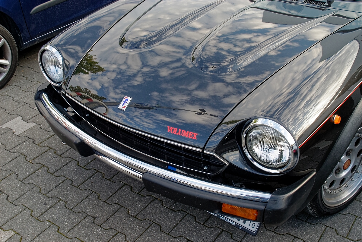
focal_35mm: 42
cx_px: 181
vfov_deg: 32.0
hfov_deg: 46.4
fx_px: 423
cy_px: 121
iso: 900
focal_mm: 28
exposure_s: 1/100
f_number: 11
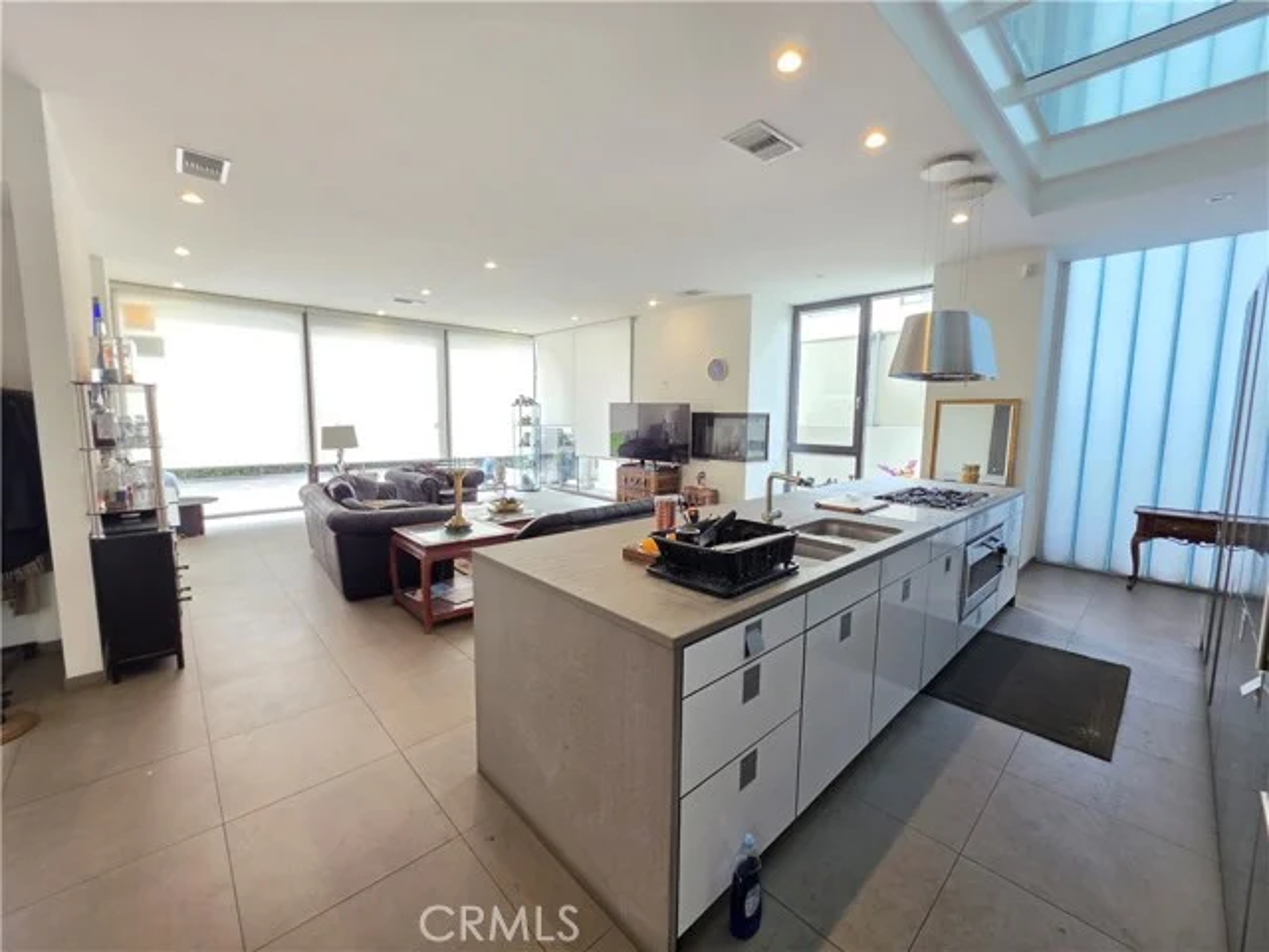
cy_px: 476
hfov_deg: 106.2
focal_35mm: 13
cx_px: 634
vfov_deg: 89.9
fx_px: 477
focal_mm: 2.2
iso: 125
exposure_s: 1/120
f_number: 1.9
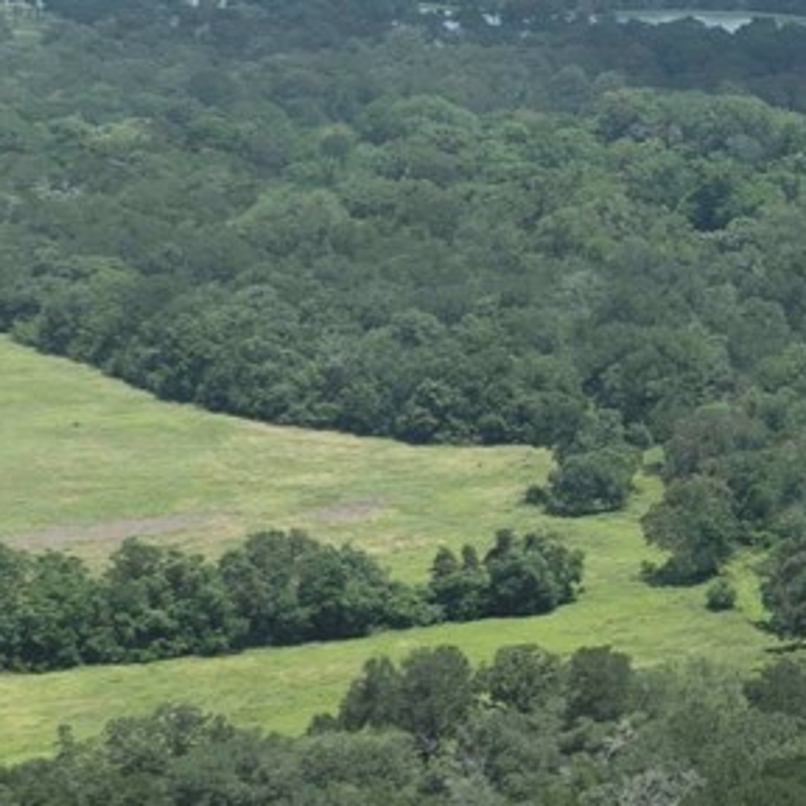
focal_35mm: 151
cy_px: 579
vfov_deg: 11.5
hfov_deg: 9.6
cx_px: 2229
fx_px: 3978
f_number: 2.8
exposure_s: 1/1600
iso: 100
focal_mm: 12.29
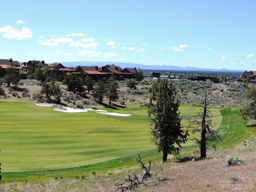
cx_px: 128
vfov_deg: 30.9
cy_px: 96
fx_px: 348
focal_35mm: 47
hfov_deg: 40.4
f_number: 3.5
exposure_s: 1/640
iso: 100
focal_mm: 8.3
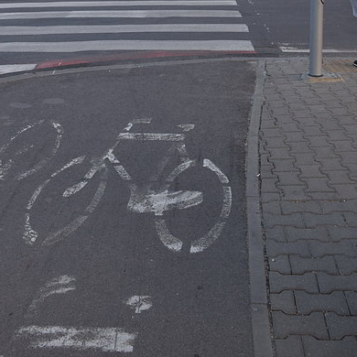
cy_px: 6
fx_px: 618
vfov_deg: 30.1
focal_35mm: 53
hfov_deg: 31.9
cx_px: 118
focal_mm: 18
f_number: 6.3
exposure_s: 1/160
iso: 400
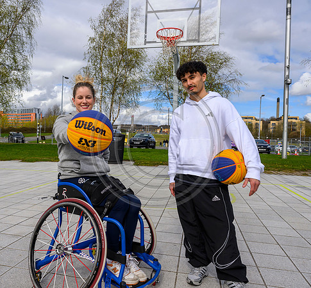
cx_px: 117
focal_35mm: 29
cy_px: 144
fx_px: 289
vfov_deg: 53.1
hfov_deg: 56.0
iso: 500
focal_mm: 24
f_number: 8
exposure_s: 1/1250
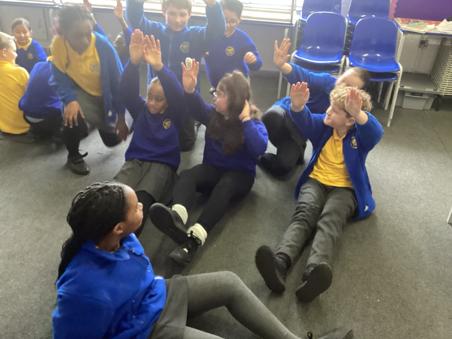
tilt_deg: -30.2
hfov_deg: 58.4
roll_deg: -0.9
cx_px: 226
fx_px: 405
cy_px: 170
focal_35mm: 31
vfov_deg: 45.4
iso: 320
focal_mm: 3.3
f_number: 2.4
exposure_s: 1/40
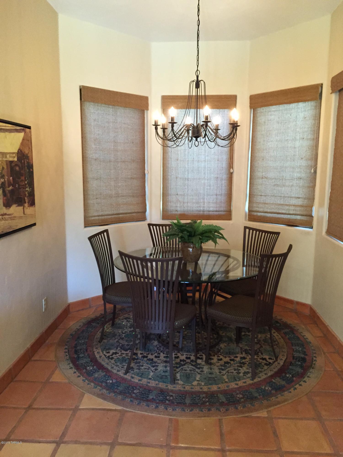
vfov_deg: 61.7
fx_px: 383
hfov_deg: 48.2
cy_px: 228
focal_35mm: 29
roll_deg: +0.2
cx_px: 172
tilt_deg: -7.6
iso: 250
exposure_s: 1/20
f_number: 2.2
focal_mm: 4.15
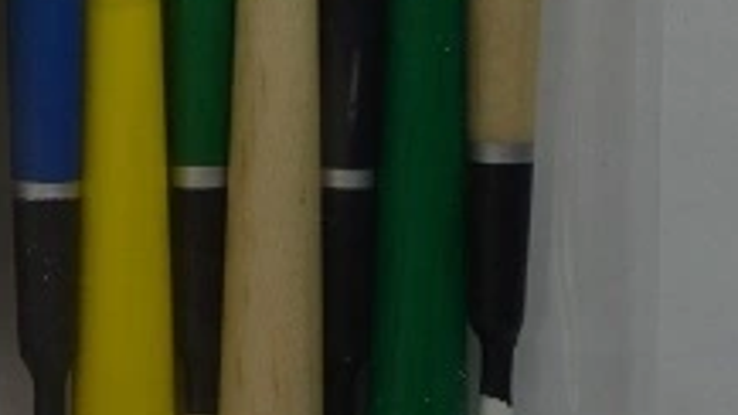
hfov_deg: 11.6
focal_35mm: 185
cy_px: -75
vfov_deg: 6.5
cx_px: 71
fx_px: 3620
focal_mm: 34
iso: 720
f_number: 5
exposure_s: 1/60
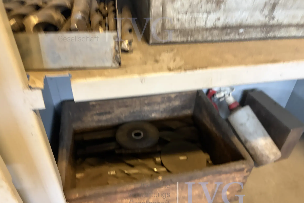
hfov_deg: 65.5
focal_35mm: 28
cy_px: 112
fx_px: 236
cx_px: 151
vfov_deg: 46.3
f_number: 1.6
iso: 400
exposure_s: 1/33
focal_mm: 5.96
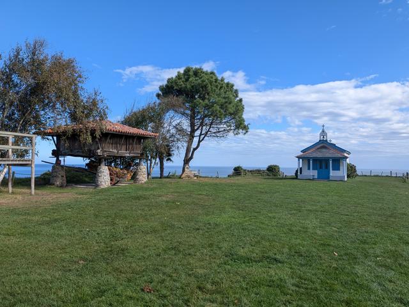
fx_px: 284
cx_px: 204
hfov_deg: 71.6
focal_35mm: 24
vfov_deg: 56.8
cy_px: 154
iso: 31
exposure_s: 1/1337
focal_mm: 4.53
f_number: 1.7
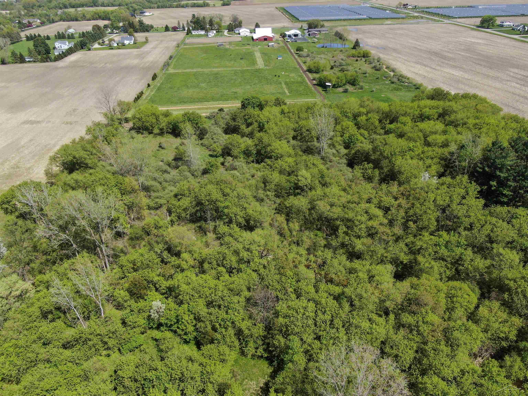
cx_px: 264
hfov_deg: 71.6
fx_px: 366
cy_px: 198
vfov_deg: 56.8
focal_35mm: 24
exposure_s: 1/2500
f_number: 2.8
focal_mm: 4.39
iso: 200
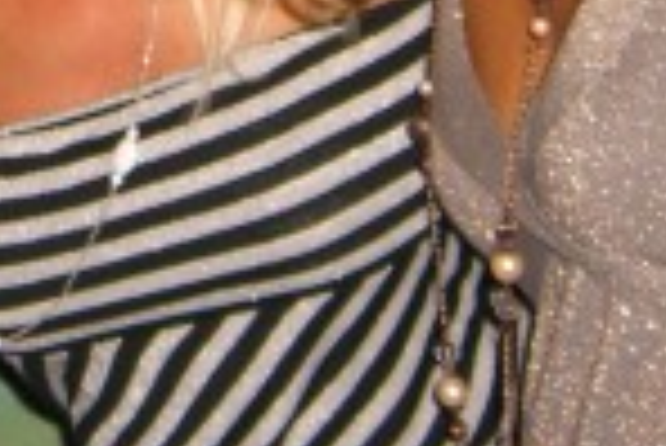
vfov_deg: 8.4
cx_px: -104
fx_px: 2963
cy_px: -221
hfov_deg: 12.6
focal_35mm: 160
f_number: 2.8
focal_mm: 7.9
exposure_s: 1/60
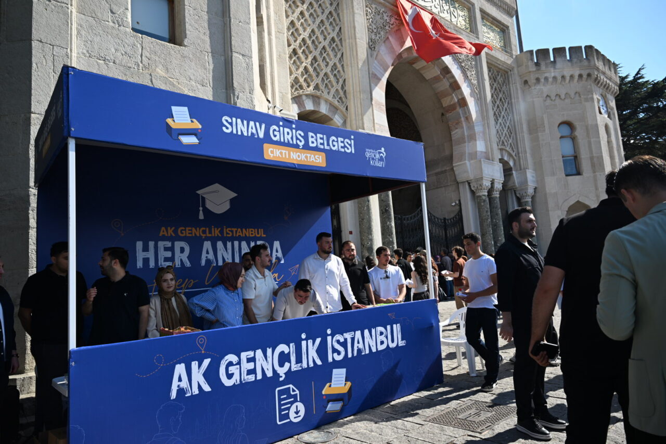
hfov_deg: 73.8
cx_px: 333
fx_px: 444
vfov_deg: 53.1
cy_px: 222
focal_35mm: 24
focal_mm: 24
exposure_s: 1/800
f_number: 5
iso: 180
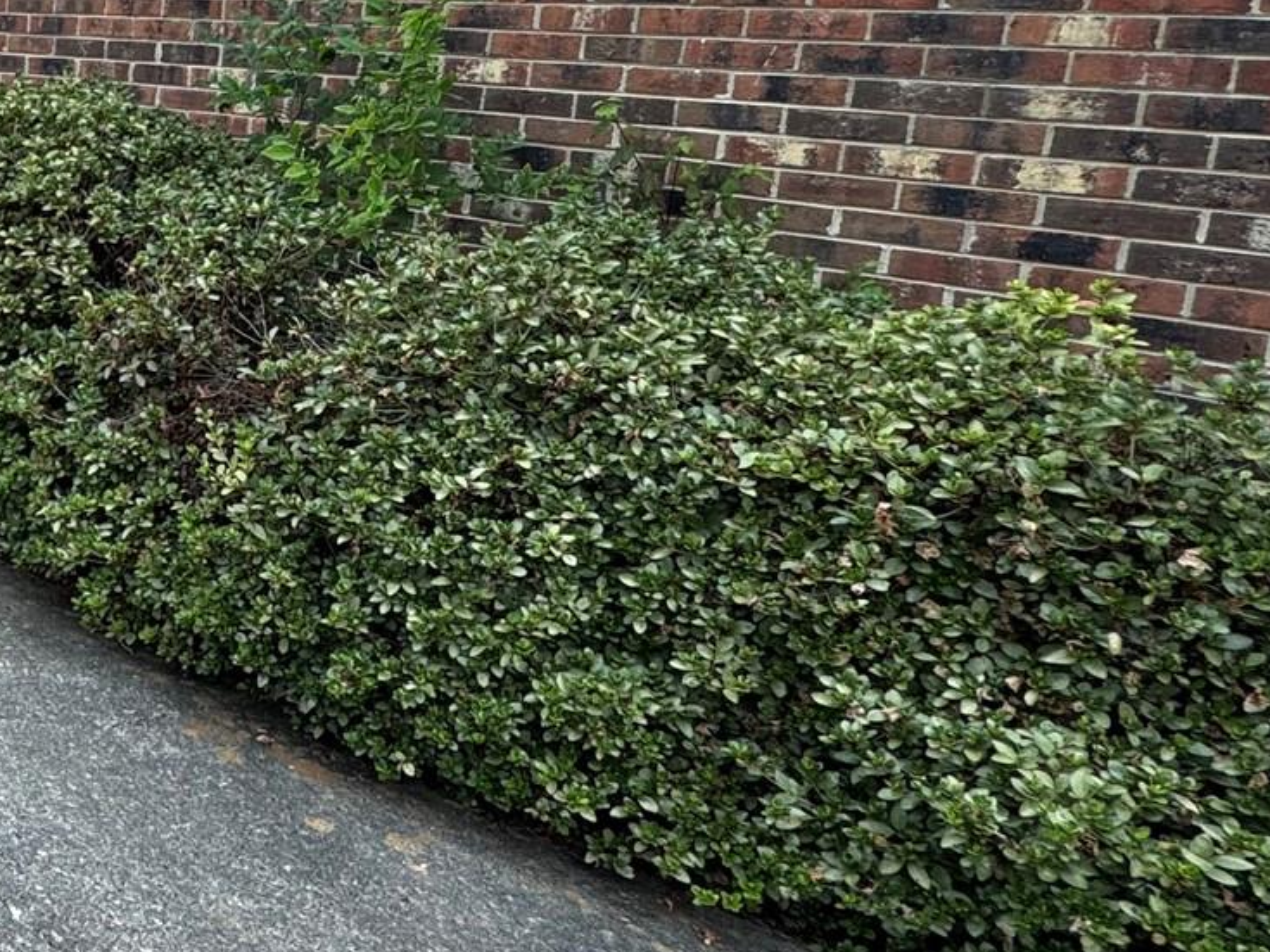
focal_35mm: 39
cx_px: -454
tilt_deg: -8.9
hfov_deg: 32.7
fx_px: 1431
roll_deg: -2.7
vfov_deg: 35.8
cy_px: 218
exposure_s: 1/488
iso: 40
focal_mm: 2.22
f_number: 2.2
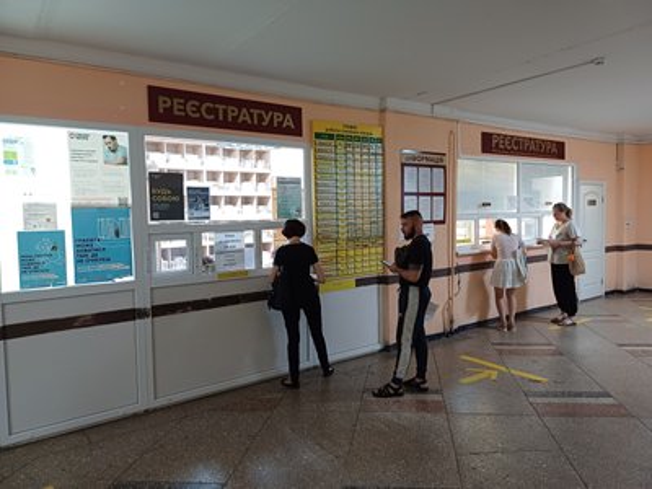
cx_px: 326
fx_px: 471
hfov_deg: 69.4
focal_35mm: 25
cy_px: 244
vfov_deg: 54.9
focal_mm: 4.65
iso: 500
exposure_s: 1/25
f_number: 1.8
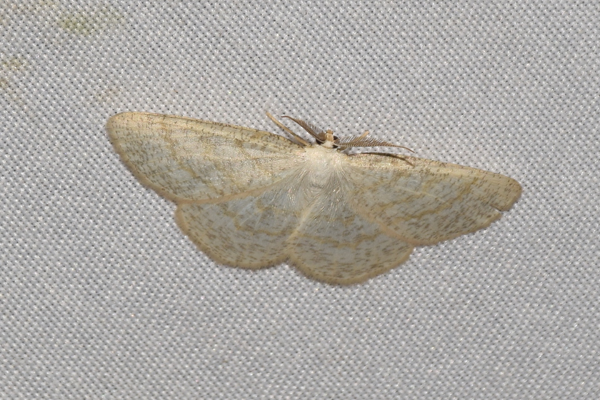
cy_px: 200
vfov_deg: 6.5
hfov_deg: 9.8
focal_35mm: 210
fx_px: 3500
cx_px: 300
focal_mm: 140
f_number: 13
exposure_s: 1/160
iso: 100
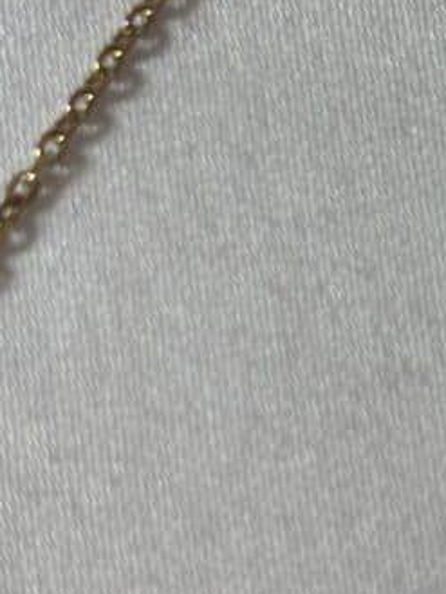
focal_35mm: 162
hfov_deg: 9.0
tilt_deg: -72.9
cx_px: 634
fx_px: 2781
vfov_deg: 12.1
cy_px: 126
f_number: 1.6
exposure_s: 1/183
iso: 32
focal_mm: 5.96
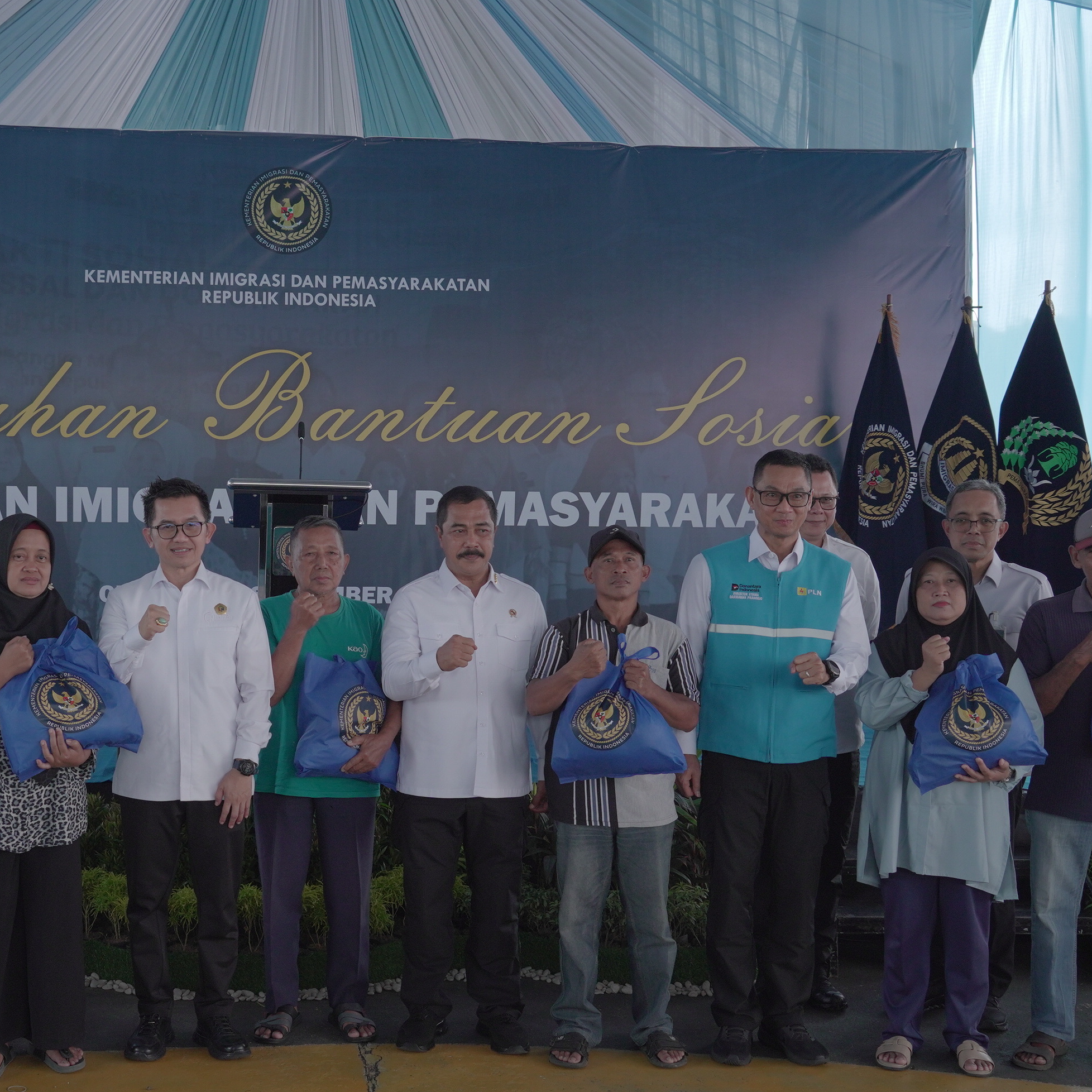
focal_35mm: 47
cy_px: 543
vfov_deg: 36.1
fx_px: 1677
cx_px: 352
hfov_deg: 35.7
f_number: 6.3
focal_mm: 36
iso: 5000
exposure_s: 1/60
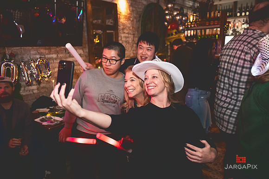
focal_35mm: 25
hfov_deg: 70.5
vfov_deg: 50.5
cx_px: 134
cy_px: 90
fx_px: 190
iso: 3200
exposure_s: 1/100
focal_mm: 24
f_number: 2.8
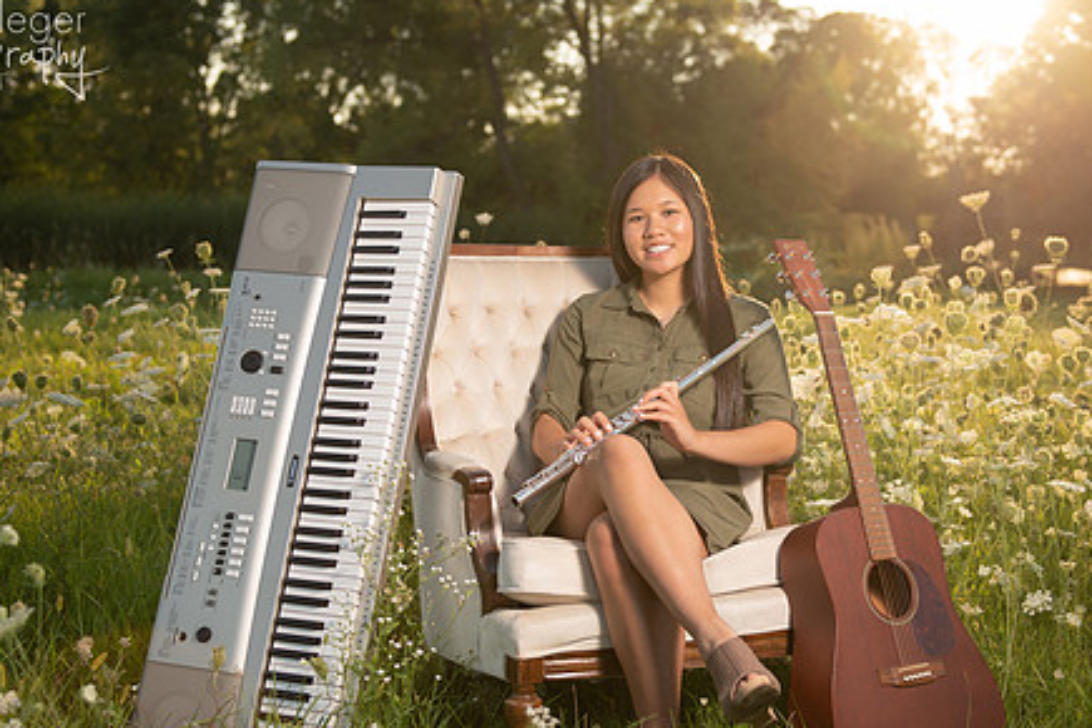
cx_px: 552
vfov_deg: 24.2
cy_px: 410
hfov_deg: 35.6
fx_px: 1699
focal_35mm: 56
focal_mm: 42
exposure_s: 1/640
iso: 100
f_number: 3.2
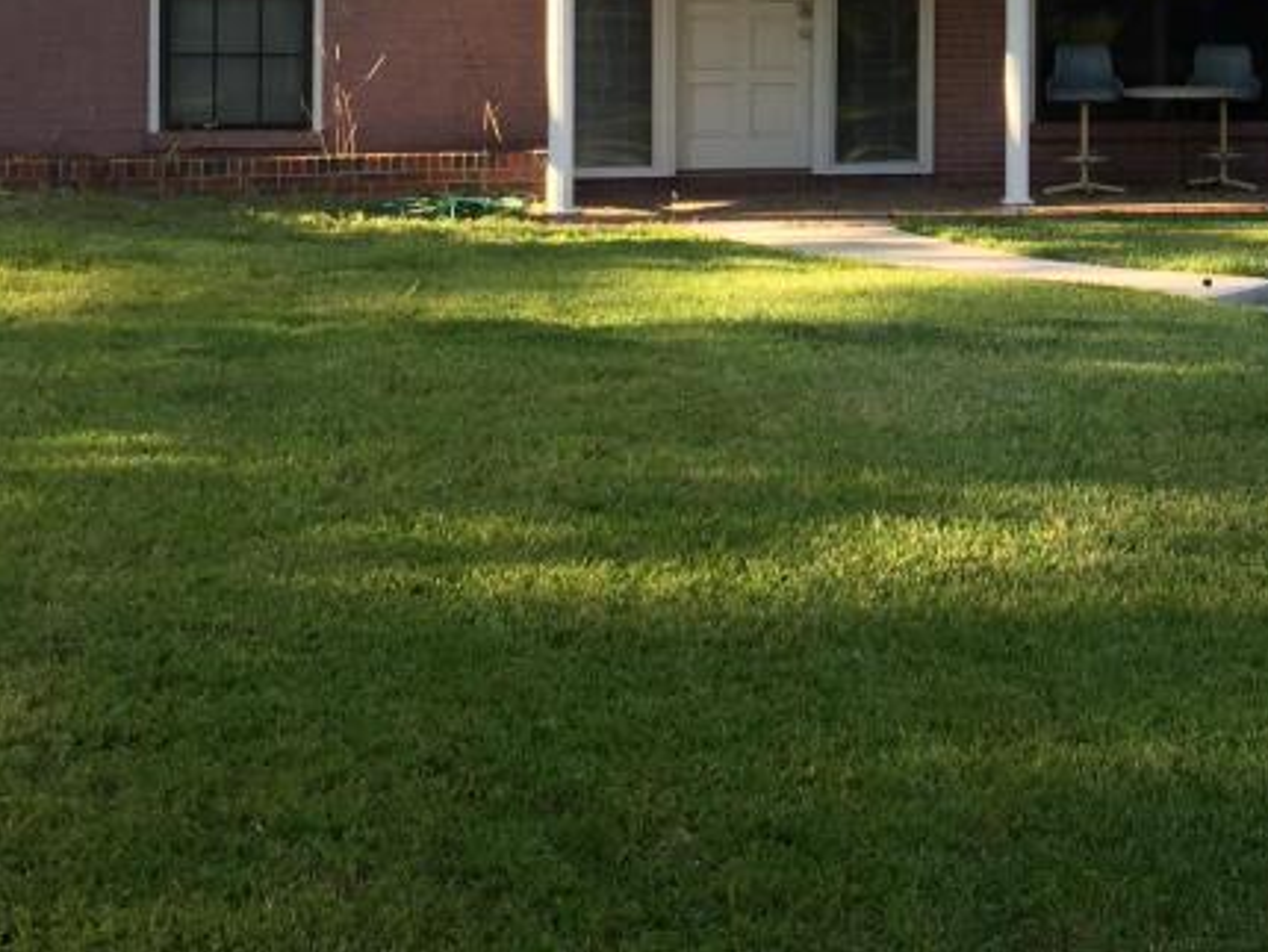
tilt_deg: +1.8
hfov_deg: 27.0
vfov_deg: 20.8
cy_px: 59
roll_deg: -1.0
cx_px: 1171
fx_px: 2529
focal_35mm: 69
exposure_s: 1/271
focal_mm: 4.15
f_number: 2.2
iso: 32
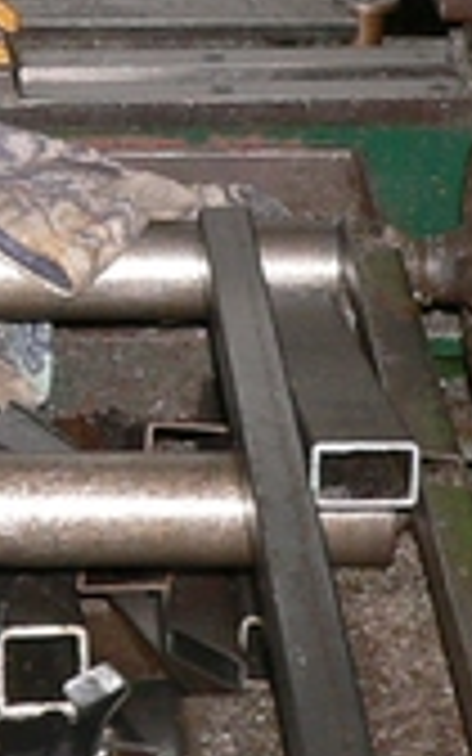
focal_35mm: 170
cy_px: -178
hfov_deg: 7.6
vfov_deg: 12.0
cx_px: -252
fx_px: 3499
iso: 200
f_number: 2.8
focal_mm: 6
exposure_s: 1/60
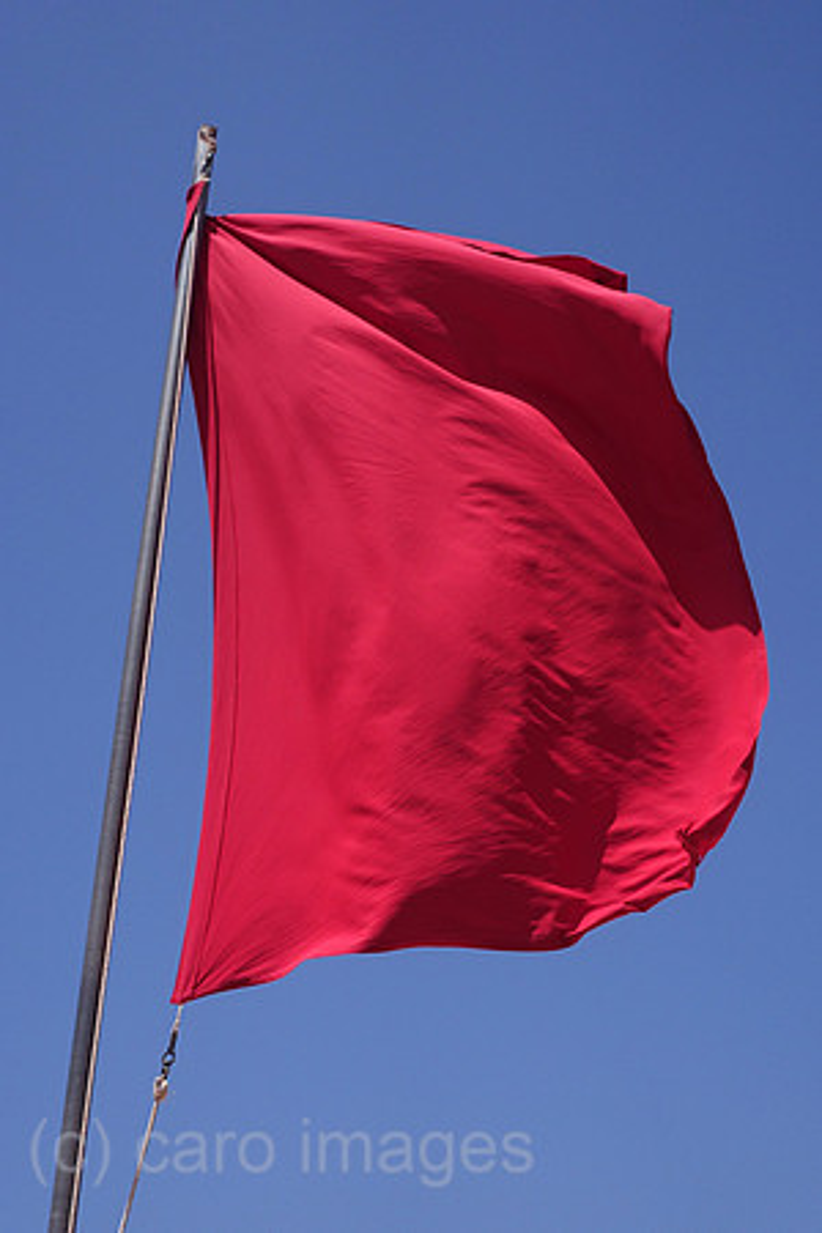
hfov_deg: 27.5
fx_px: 1678
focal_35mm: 49
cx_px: 411
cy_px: 616
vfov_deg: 40.3
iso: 400
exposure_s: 1/1600
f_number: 2.8
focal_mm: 17.9
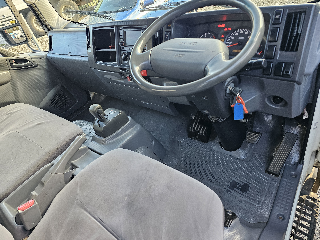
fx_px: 213
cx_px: 160
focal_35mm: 23
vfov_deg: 58.9
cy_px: 120
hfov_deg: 73.9
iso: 320
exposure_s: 1/142
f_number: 1.7
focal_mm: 6.3
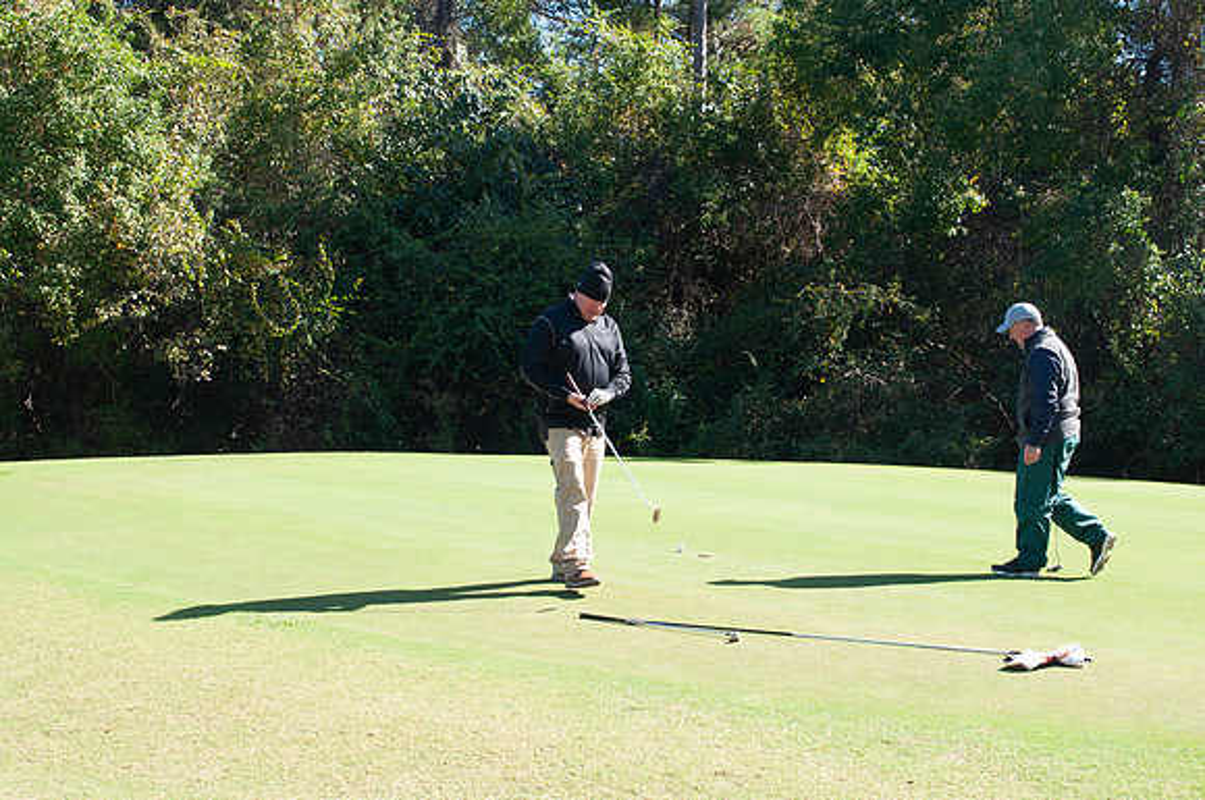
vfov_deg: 25.7
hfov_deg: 37.9
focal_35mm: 52
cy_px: 400
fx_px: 1755
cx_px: 602
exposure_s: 1/200
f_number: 9
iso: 400
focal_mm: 35
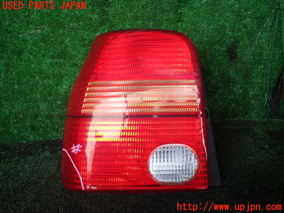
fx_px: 246
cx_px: 142
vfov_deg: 46.8
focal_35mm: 30
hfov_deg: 60.0
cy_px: 106
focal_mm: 5.4
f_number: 2.3
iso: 125
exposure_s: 1/125
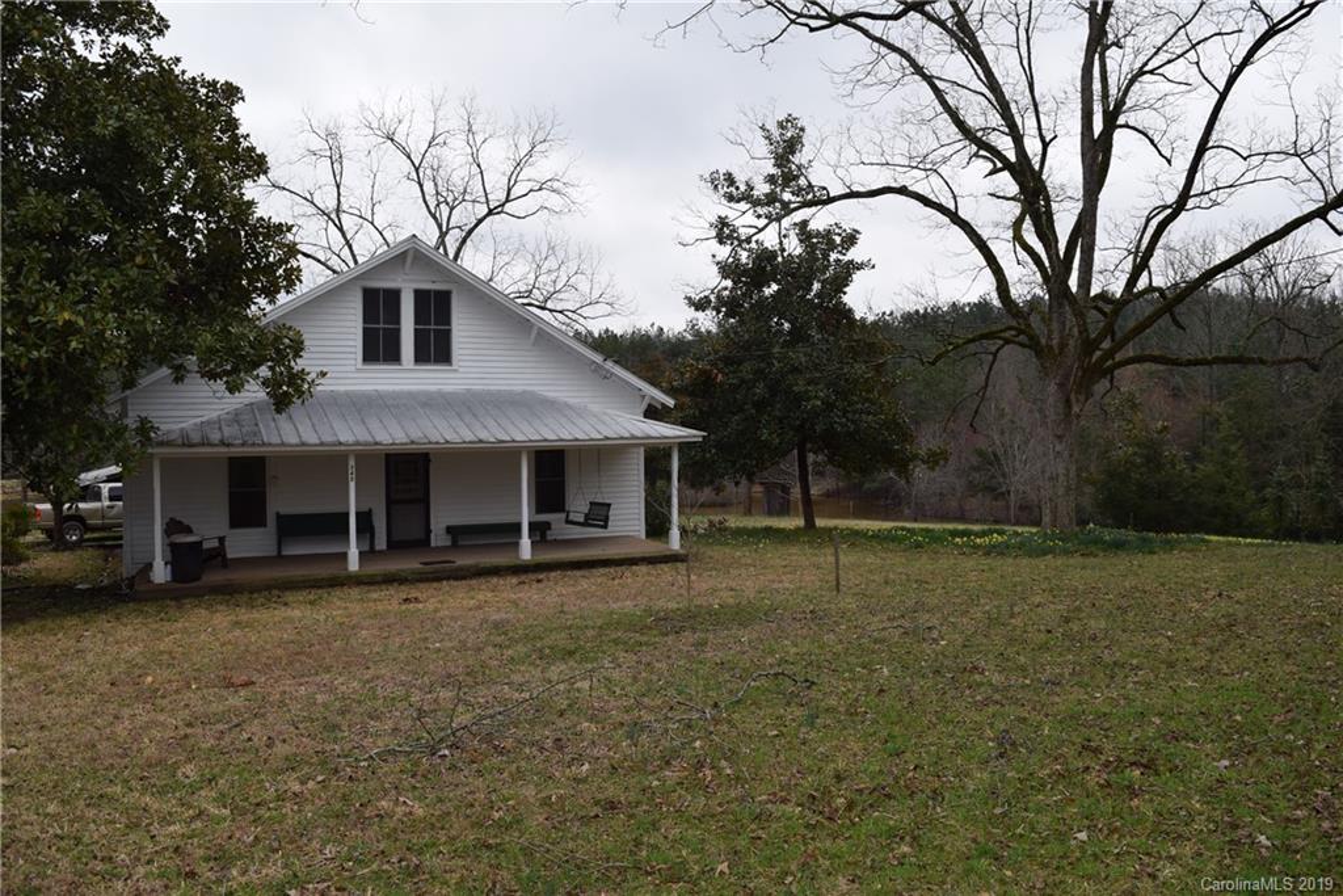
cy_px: 448
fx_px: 1007
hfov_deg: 67.4
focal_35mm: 27
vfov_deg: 47.9
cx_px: 672
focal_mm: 18
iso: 100
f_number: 7.1
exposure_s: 1/200
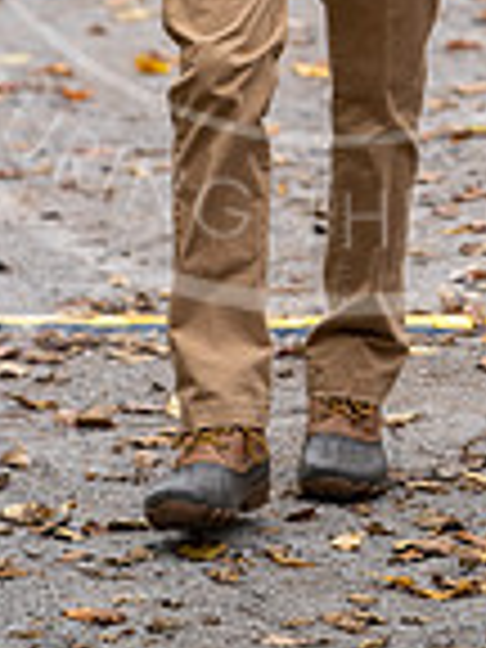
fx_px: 8162
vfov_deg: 4.5
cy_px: -315
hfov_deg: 3.4
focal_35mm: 436
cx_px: 342
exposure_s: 1/250
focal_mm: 145
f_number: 4
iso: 320
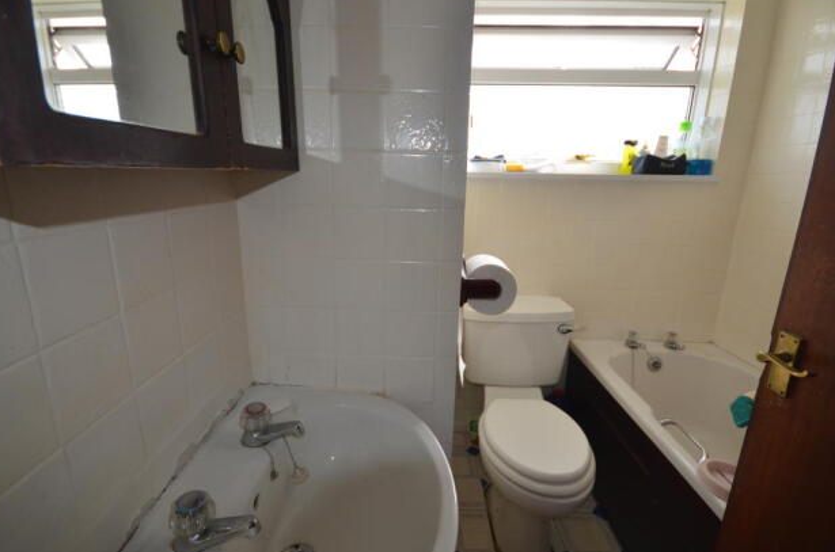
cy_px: 259
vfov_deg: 73.4
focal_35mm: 16
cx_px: 411
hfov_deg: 96.9
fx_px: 370
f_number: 4
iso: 200
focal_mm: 10
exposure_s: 1/125
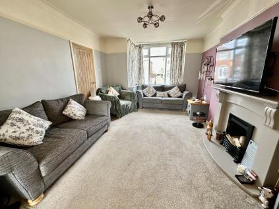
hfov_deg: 102.1
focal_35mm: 14
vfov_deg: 85.6
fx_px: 113
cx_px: 140
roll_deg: +0.2
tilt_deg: -15.3
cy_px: 104
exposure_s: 1/99
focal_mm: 2.22
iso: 125
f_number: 2.2
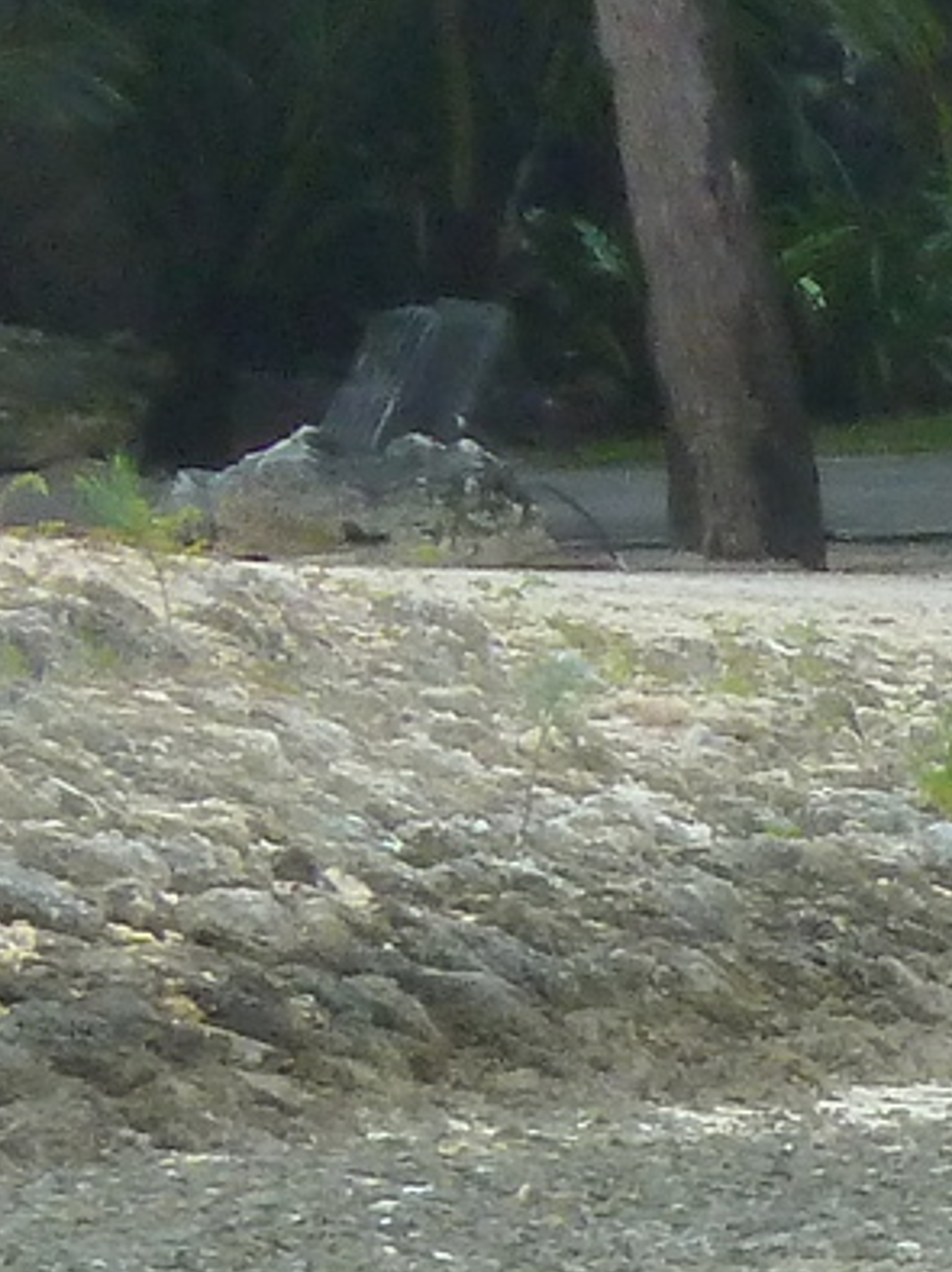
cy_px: 1262
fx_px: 59505
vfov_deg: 1.2
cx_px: 2417
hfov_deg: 0.9
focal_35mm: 1621
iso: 200
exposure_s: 1/125
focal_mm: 49.2
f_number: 4.9
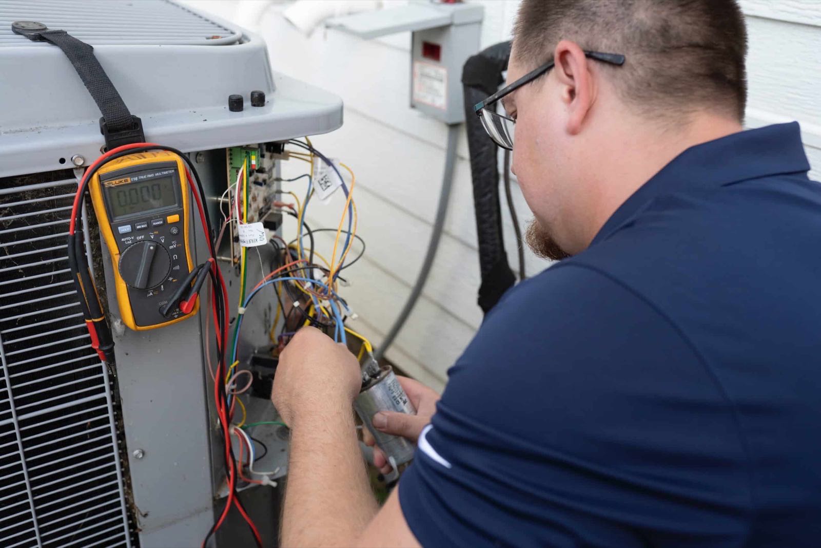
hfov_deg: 54.4
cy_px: 274
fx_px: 798
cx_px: 410
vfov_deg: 37.9
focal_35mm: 35
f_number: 3.5
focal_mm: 35
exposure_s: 1/640
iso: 1000
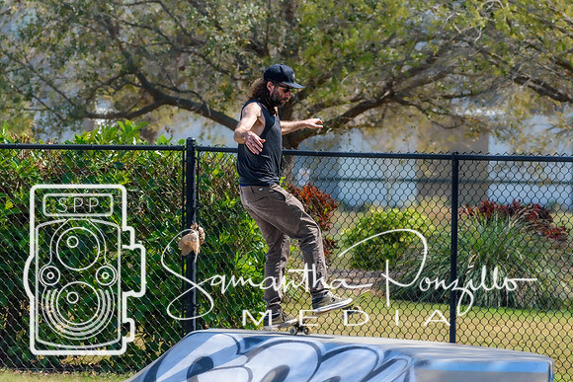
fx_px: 3463
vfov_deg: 6.3
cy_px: 191
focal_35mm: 218
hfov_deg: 9.5
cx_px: 286
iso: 320
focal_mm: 145
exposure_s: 1/2000
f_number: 5.6
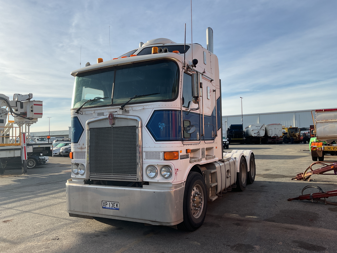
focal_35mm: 29
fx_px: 282
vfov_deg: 48.2
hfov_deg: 61.7
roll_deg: +2.1
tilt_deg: +5.0
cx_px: 168
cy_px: 126
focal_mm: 3
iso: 16
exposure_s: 1/1577
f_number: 1.8
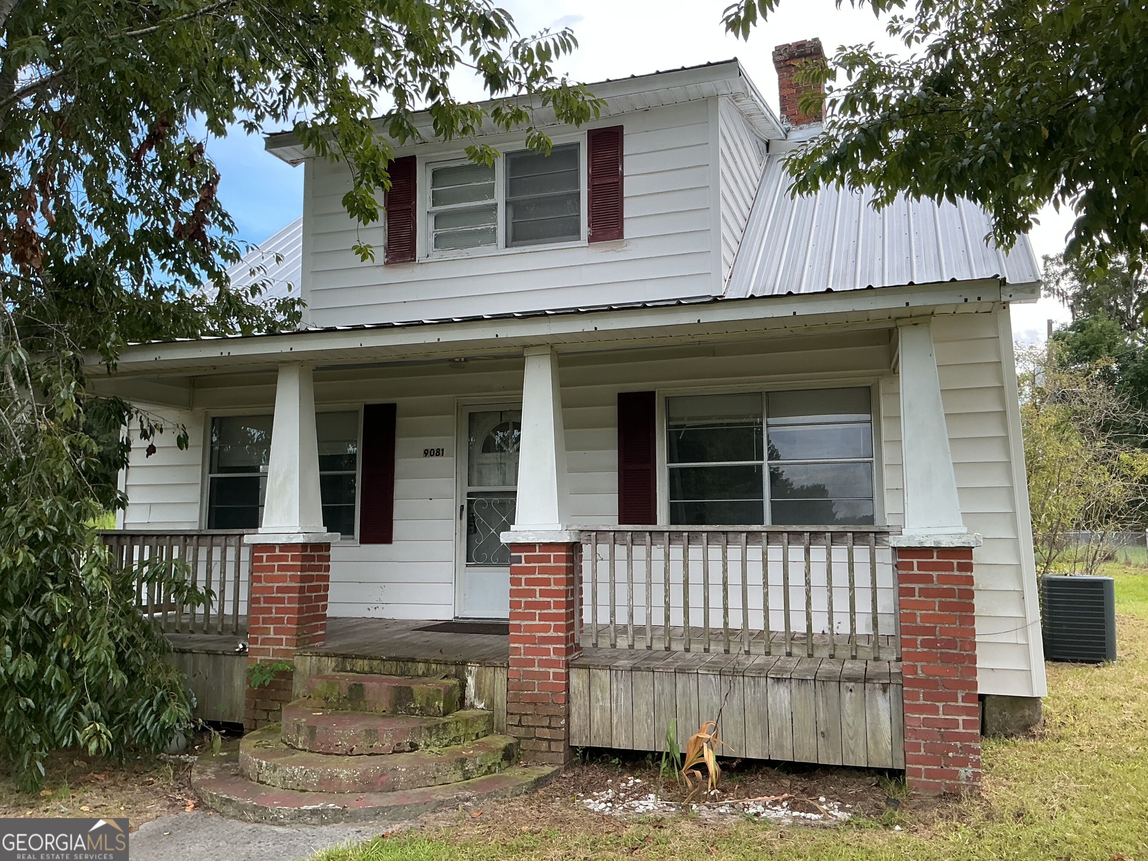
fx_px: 962
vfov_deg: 48.2
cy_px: 430
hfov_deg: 61.7
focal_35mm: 29
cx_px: 574
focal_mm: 3
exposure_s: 1/120
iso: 20
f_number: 1.8
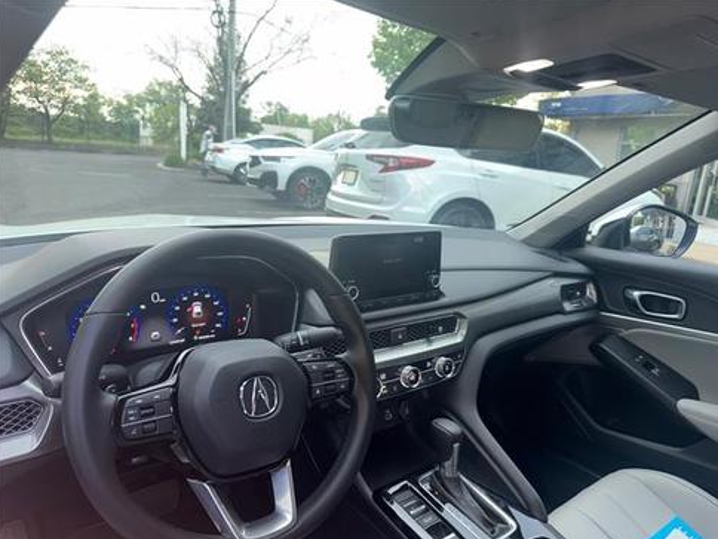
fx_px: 519
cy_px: 278
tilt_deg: -12.9
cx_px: 368
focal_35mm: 25
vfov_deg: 54.9
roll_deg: -5.3
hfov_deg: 69.4
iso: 80
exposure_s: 1/53
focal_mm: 6.76
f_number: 1.78
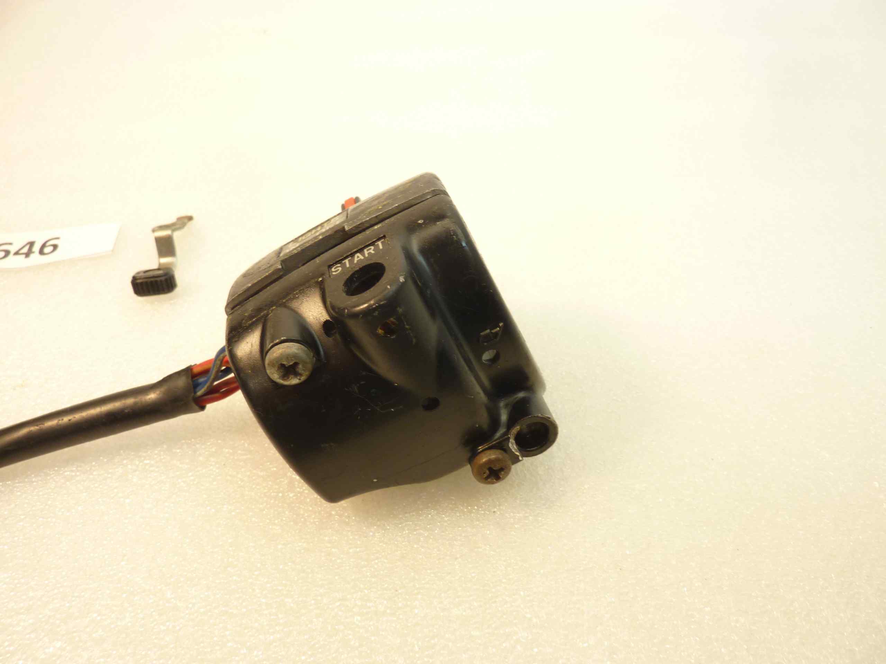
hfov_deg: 69.4
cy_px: 332
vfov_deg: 54.9
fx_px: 640
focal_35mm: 25
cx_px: 443
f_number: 3.3
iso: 80
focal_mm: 4.1
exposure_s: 1/25
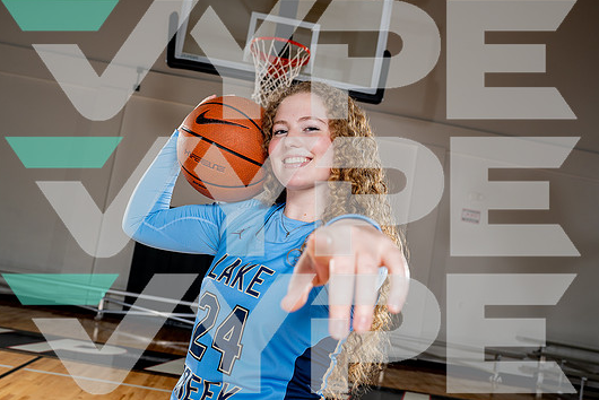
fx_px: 583
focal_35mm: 35
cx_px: 293
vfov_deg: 37.9
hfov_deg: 54.4
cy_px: 197
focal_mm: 32
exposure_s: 1/250
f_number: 5.6
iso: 200
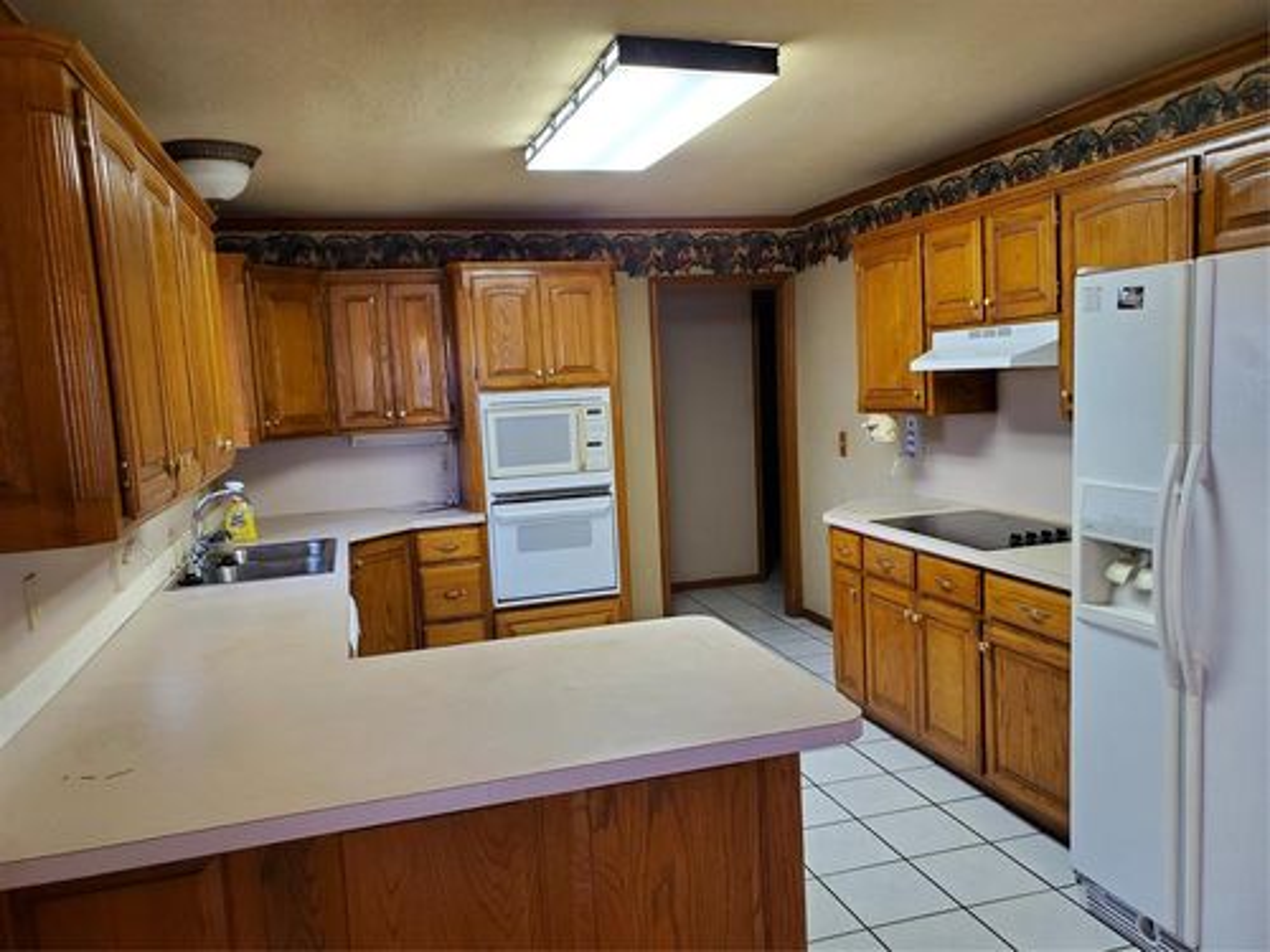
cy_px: 476
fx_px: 954
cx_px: 635
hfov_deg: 67.3
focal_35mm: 26
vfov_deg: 53.1
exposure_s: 1/40
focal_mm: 4.3
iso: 200
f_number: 2.4
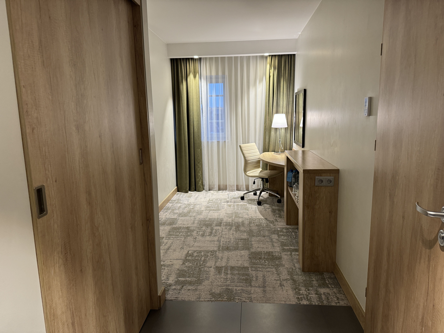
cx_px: 222
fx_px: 308
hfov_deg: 71.6
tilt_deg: -9.7
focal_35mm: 24
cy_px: 166
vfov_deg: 56.8
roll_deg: +1.3
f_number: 1.78
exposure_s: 1/60
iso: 320
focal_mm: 6.86
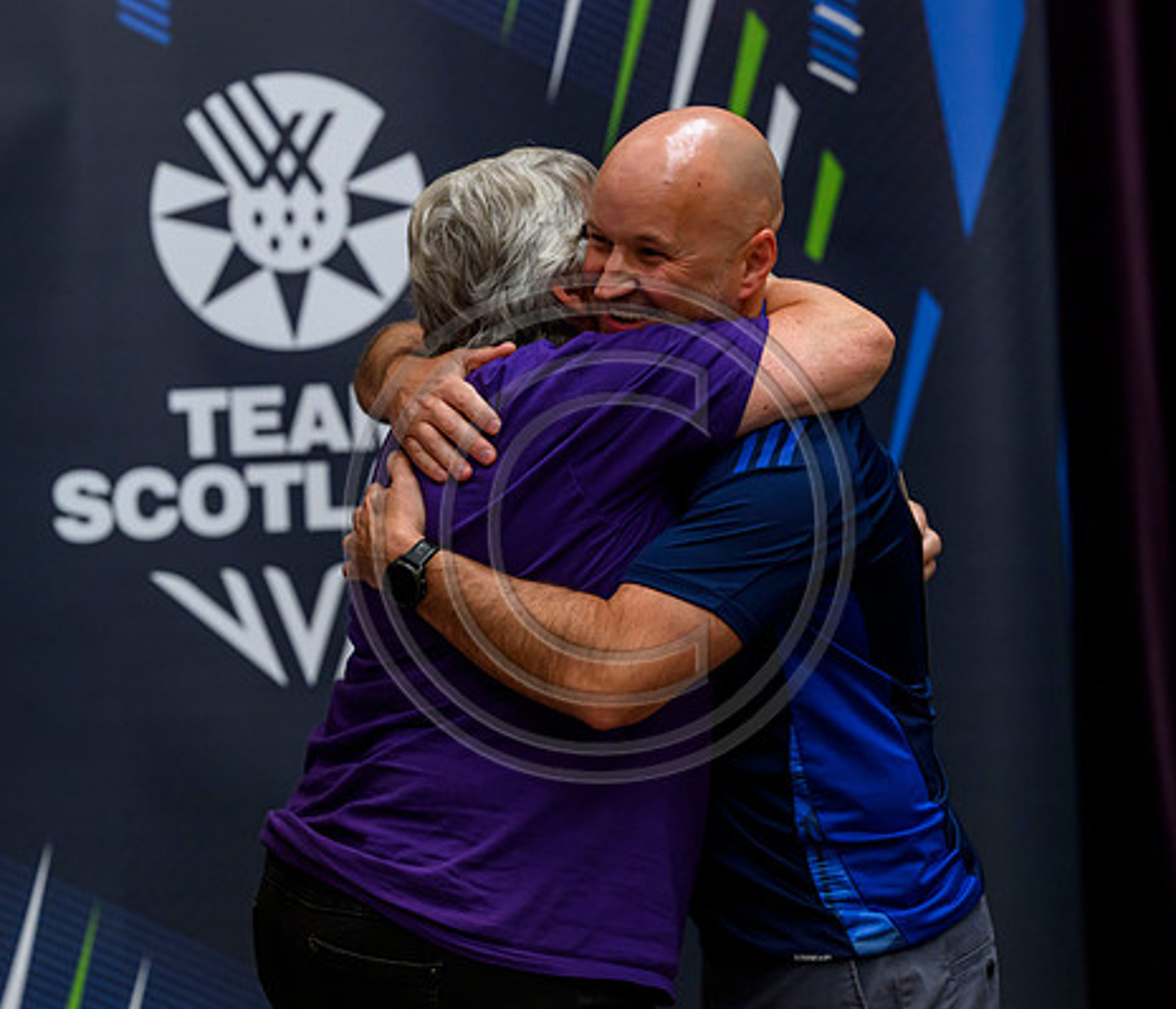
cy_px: 526
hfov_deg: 19.0
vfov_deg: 16.4
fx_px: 3510
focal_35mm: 98
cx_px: 623
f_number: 3.5
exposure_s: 1/400
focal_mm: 74
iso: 4000
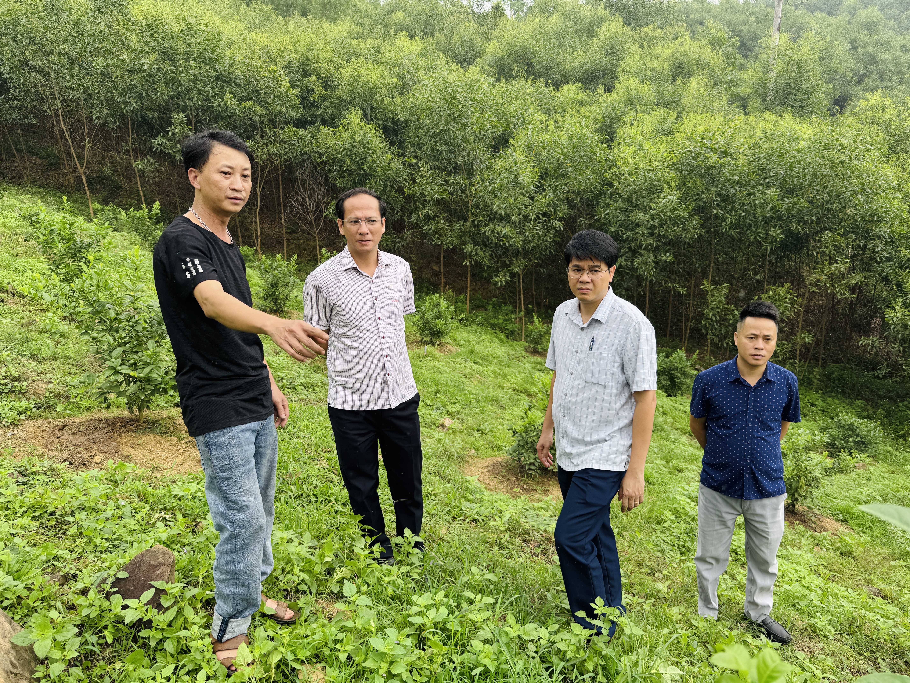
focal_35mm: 24
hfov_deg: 71.6
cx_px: 455
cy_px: 342
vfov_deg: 56.8
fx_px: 631
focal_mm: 6.76
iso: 80
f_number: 1.78
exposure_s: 1/374
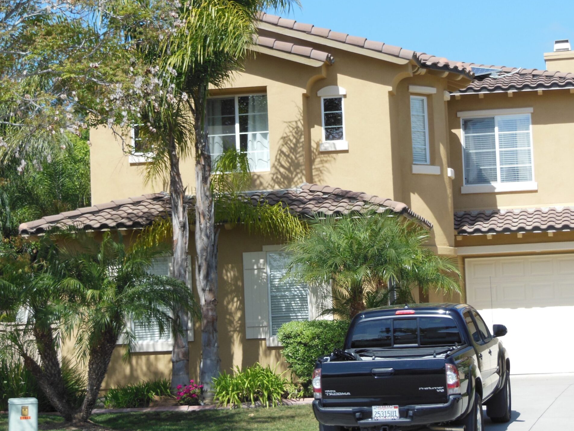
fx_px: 1658
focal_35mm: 100
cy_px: 226
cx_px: 284
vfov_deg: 14.8
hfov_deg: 19.6
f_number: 5.6
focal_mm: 16.5
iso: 125
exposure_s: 1/400
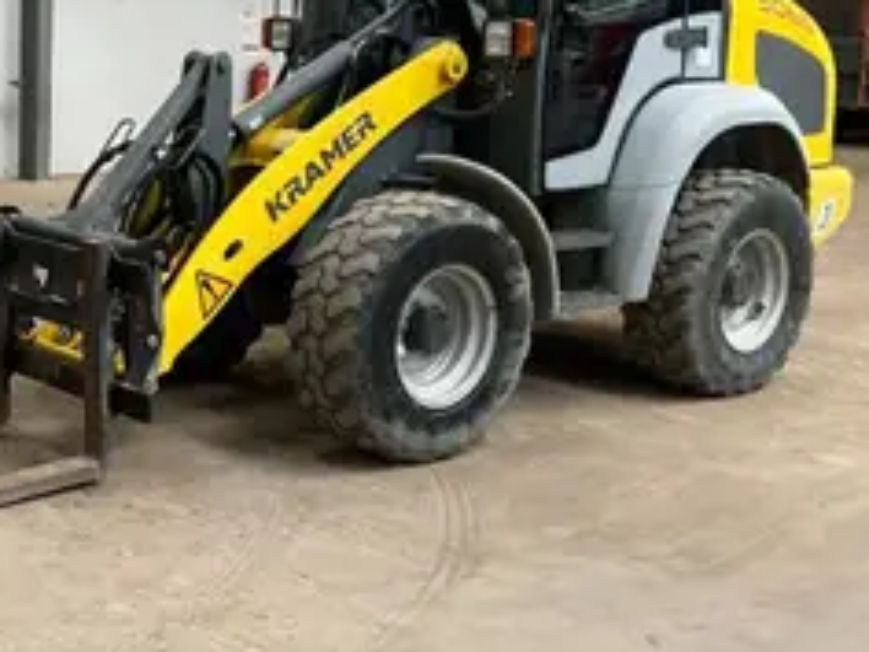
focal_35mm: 59
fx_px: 1481
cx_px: 18
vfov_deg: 24.7
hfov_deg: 30.6
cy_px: 217
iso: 100
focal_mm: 3
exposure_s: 1/60
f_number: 1.8
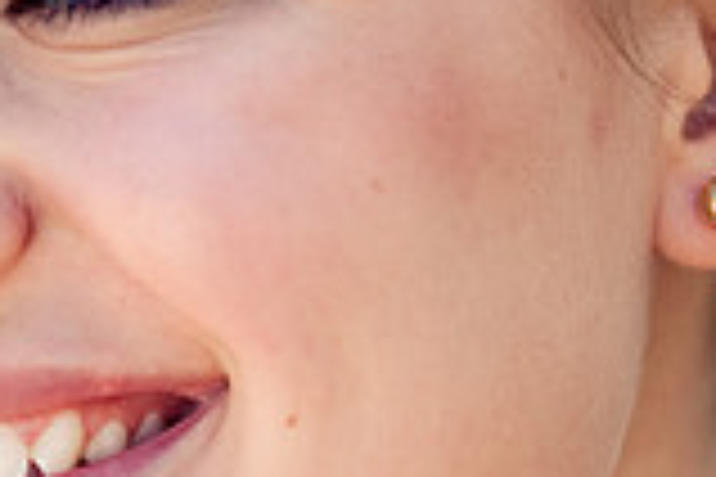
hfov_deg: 5.3
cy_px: 270
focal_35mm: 384
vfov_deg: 3.6
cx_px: -117
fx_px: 7637
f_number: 2.8
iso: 200
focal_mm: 105
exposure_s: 1/1000
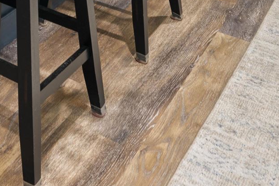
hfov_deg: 24.7
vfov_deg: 13.9
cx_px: -82
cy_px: -251
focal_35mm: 71
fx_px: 554
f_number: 7.1
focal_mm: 14.5
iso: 250
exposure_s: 3
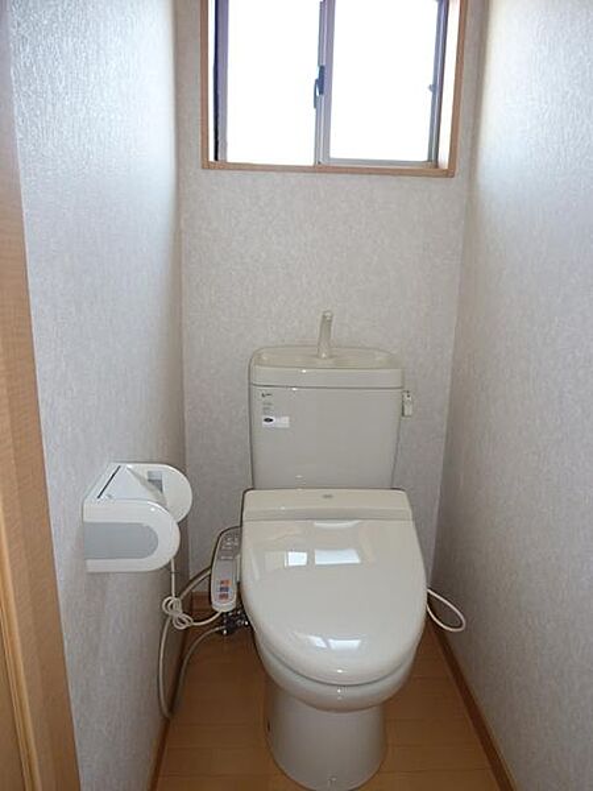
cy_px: 396
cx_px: 296
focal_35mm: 25
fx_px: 571
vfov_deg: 69.4
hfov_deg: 54.9
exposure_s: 1/30
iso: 100
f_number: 2.8
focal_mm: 4.5
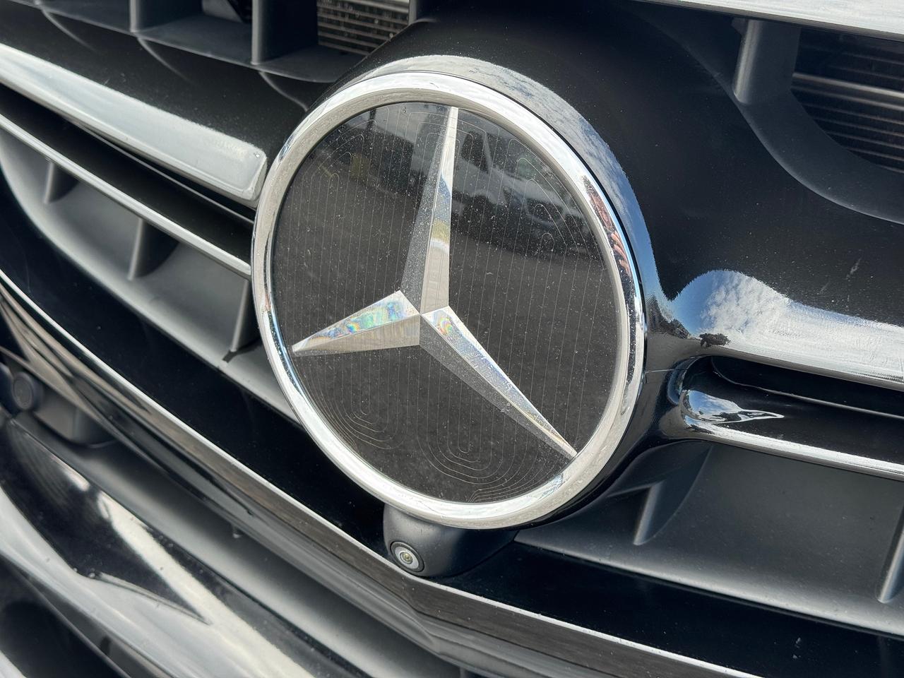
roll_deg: -2.6
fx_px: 1254
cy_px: 339
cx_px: 452
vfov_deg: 30.3
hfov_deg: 39.7
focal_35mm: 48
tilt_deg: -24.7
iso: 64
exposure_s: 1/385
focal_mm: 6.76
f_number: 1.78
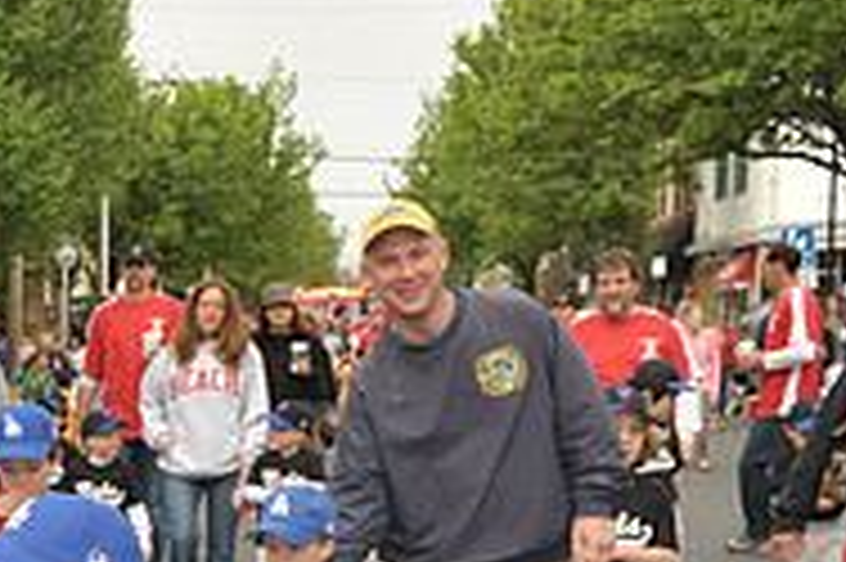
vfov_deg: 11.3
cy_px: 796
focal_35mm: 117
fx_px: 2747
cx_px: -342
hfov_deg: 16.3
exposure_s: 1/250
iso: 400
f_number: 8
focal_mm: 38
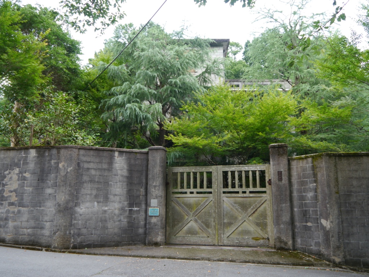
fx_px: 320
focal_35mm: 30
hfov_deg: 60.0
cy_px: 138
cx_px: 184
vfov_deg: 46.8
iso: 160
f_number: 3.6
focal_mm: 15
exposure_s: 1/100
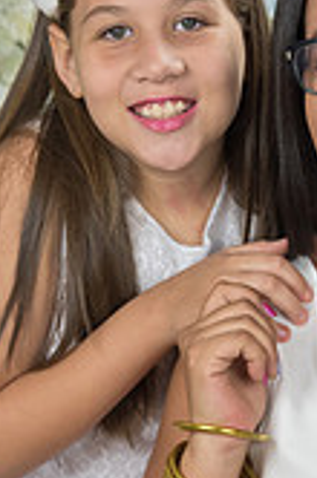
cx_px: 271
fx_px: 3064
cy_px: 233
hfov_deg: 5.9
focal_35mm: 231
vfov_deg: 8.9
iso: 1250
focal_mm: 85
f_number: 5
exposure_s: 1/125
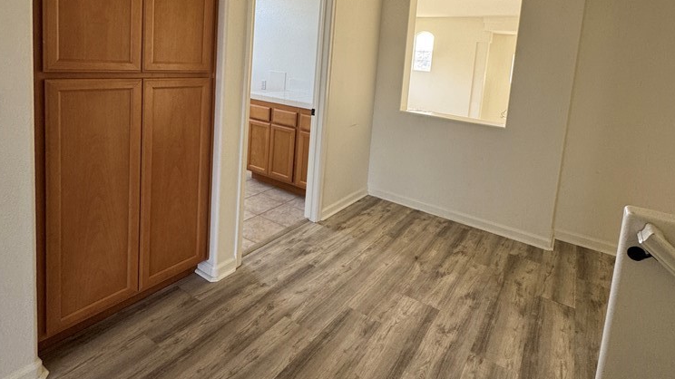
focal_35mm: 21
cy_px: 95
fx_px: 376
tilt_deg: -6.5
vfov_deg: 51.3
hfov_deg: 83.9
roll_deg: -4.6
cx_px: 338
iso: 160
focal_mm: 2.22
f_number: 2.2
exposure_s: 1/120
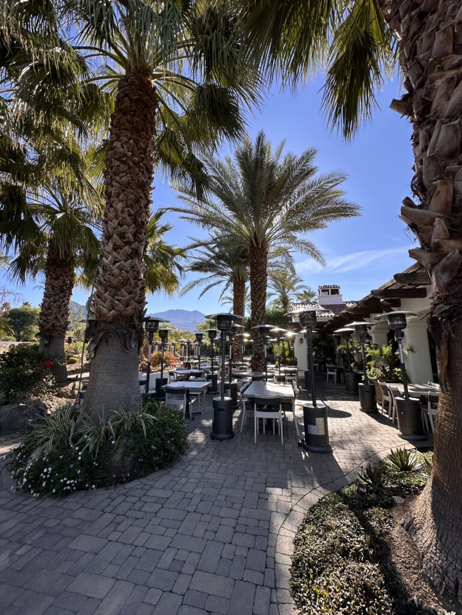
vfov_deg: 102.1
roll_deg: -0.6
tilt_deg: +9.7
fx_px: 249
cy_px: 308
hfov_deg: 85.7
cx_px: 231
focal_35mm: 14
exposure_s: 1/924
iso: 40
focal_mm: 2.22
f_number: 2.2
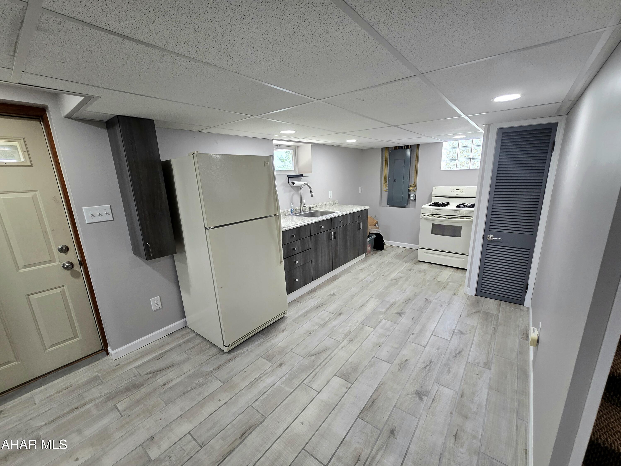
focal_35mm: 13
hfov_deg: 106.2
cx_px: 310
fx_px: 233
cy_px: 233
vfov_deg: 89.9
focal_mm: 2.2
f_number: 2.2
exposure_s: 1/60.2
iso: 125
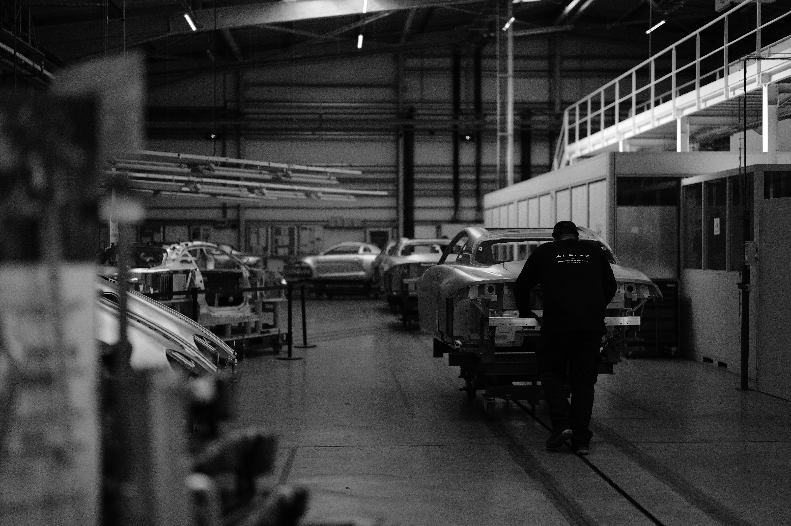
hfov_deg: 39.6
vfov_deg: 27.0
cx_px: 396
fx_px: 1098
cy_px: 263
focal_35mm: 50
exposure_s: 1/8000
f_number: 2.8
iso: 3200
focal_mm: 50
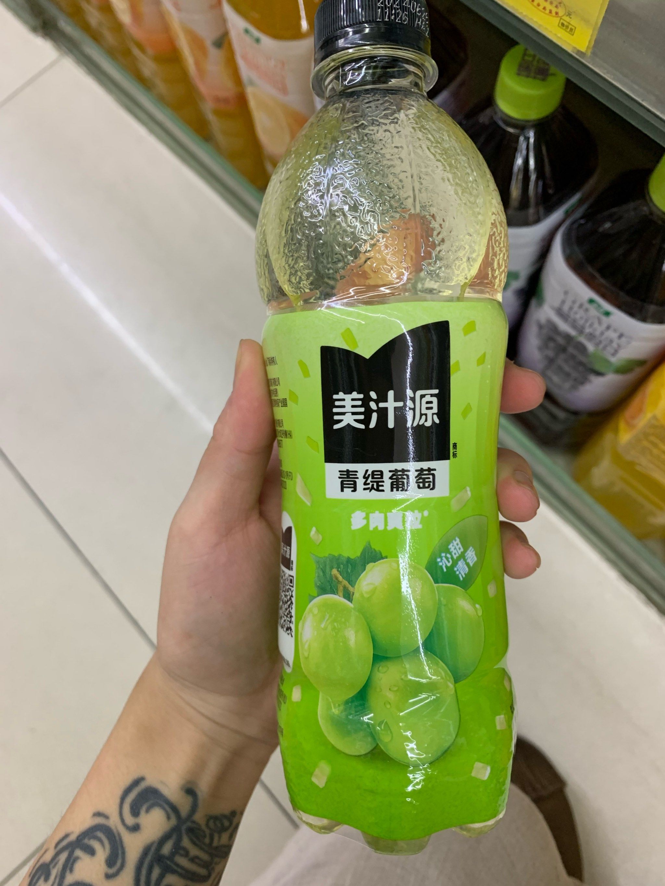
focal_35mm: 26
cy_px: 443
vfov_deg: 67.3
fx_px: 666
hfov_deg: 53.1
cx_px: 332
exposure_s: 1/60
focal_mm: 4.25
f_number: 1.8
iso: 125
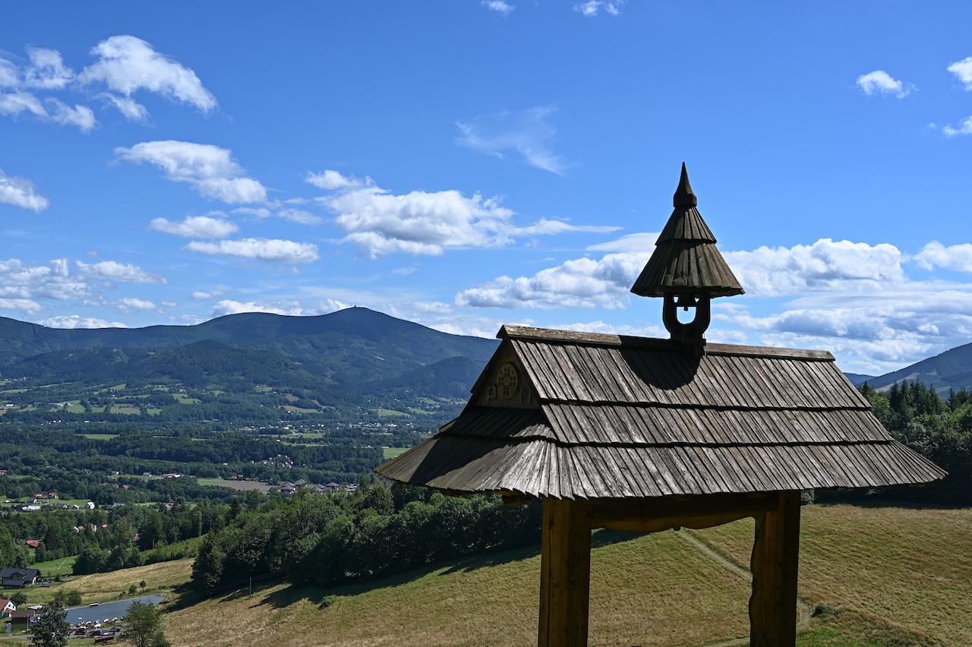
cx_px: 486
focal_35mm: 37
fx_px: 998
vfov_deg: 35.9
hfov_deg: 51.9
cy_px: 324
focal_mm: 37
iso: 100
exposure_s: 1/320
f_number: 9
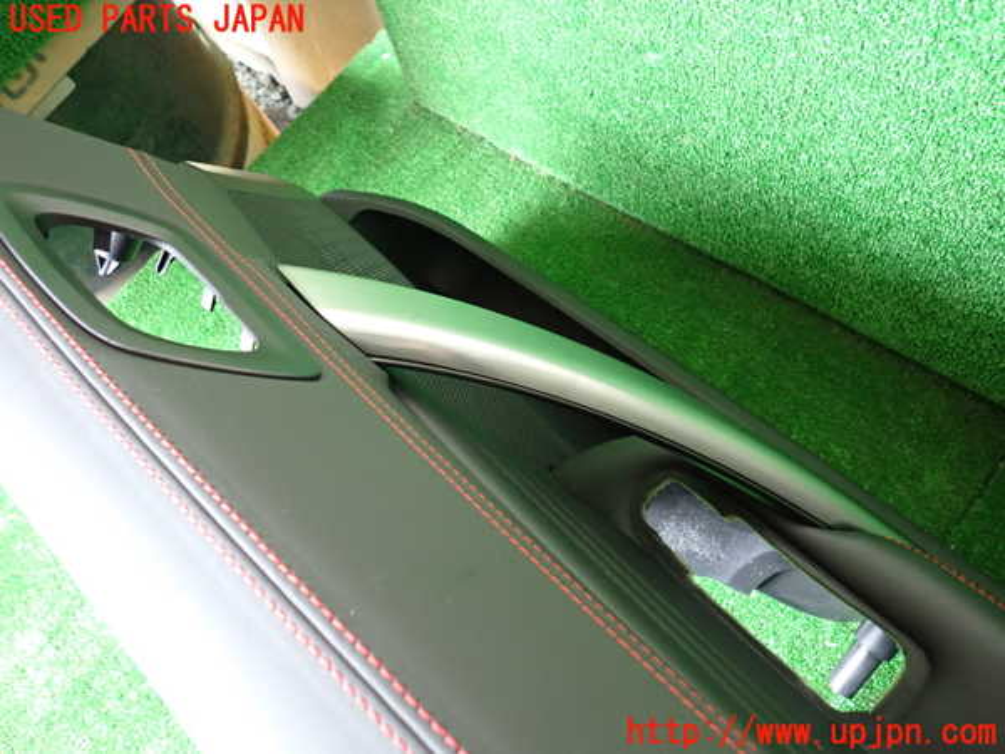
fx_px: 726
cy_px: 377
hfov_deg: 69.4
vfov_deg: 54.9
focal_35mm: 25
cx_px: 502
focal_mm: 4.5
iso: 500
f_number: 2
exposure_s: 1/30
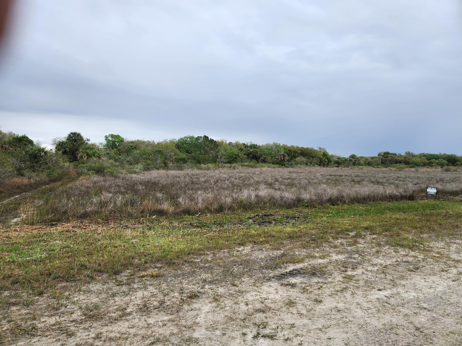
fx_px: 307
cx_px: 231
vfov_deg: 58.9
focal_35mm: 23
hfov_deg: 73.9
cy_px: 173
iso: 20
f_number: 1.8
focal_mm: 5.4
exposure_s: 1/1114
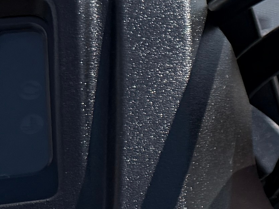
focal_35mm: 165
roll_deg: -1.8
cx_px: 824
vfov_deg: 9.0
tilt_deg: -24.0
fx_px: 1330
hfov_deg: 9.5
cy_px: 69
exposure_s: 1/4673
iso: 80
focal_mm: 6.76
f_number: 1.78
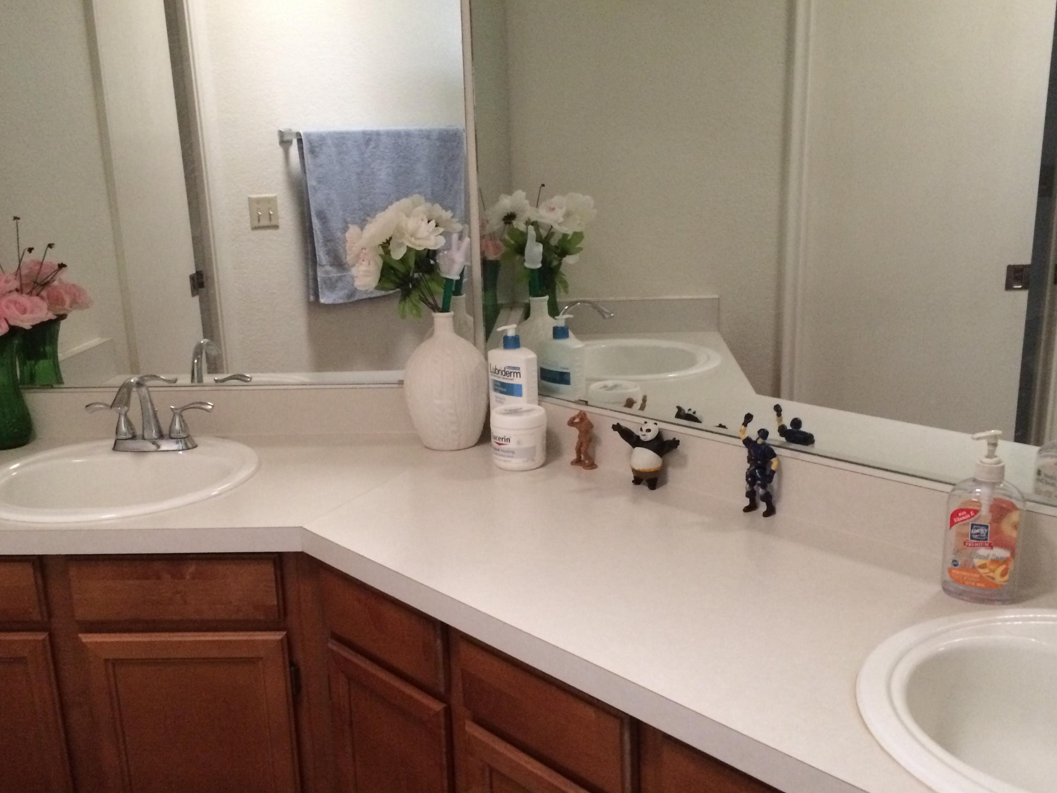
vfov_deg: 41.7
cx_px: 510
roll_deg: +0.9
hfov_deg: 53.9
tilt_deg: -16.1
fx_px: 1038
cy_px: 460
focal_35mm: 34
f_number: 2.2
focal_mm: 4.15
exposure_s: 1/15
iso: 400
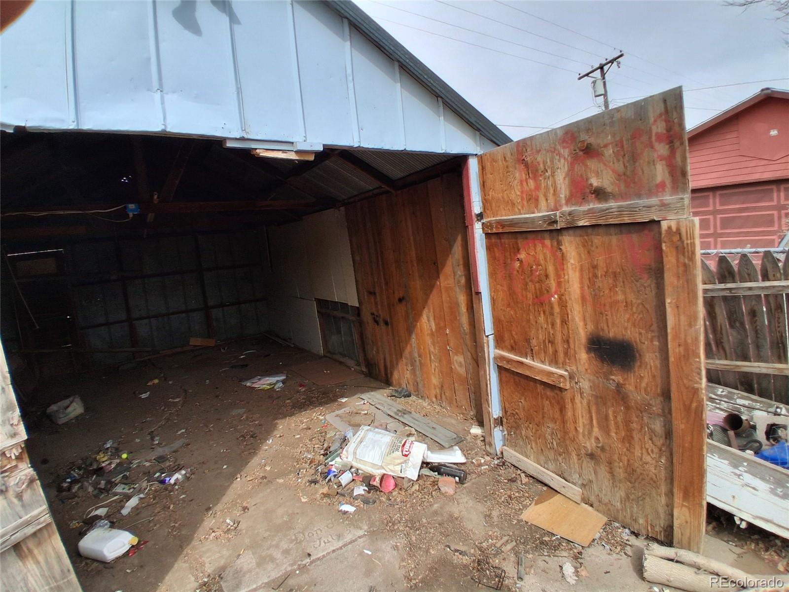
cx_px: 394
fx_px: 387
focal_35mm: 17
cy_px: 296
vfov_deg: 74.7
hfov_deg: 91.0
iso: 50
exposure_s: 1/979
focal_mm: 1.4
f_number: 2.2
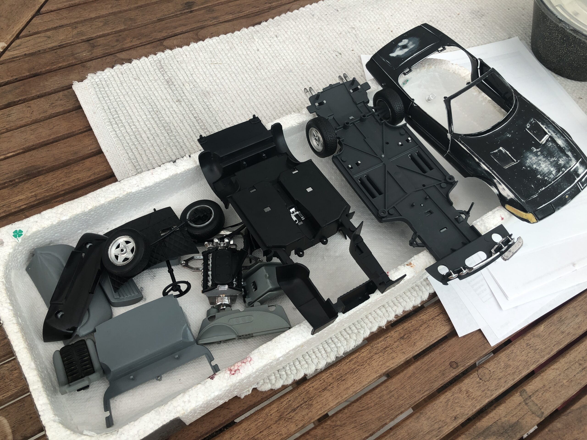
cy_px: 220
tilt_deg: -59.2
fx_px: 475
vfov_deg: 49.7
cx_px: 294
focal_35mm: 28
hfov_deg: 63.4
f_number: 1.8
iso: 25
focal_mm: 4
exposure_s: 1/120
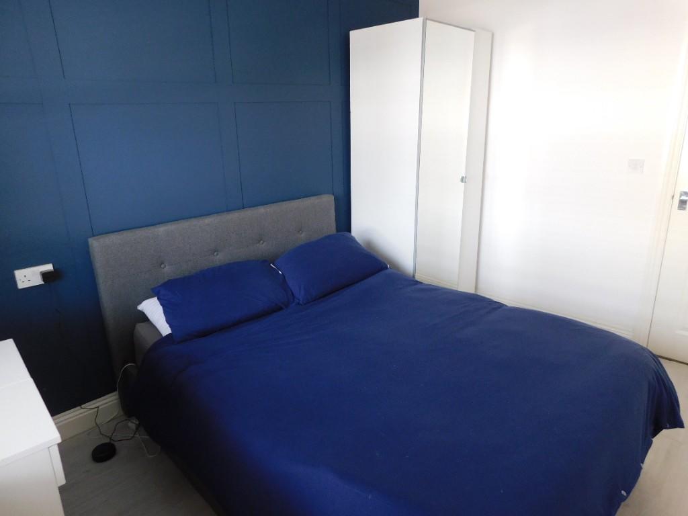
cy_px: 258
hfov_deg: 73.9
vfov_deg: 58.9
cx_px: 344
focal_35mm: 23
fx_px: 457
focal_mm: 4
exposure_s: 1/30
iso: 220
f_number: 3
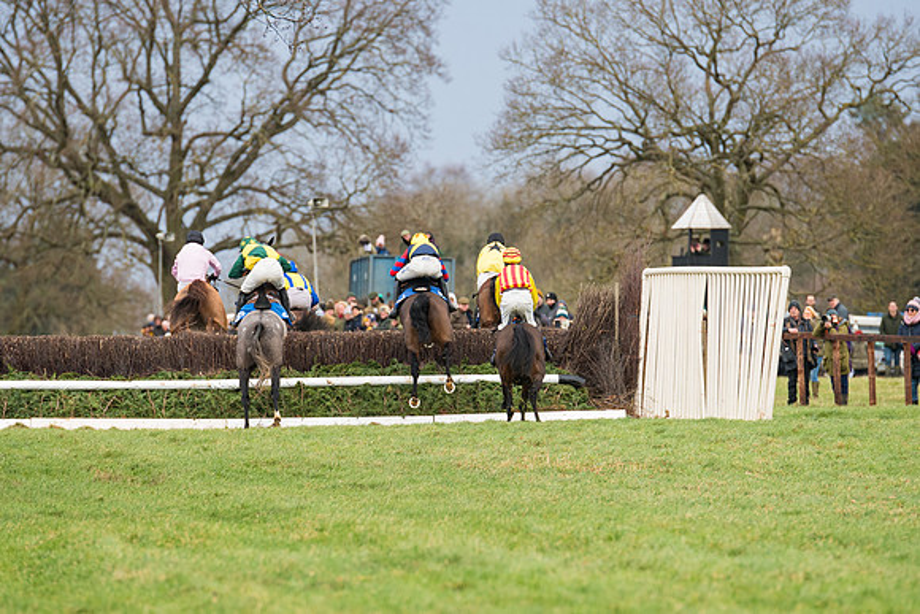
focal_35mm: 450
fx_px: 11502
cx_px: 460
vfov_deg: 3.1
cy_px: 307
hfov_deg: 4.6
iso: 800
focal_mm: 300
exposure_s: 1/1000
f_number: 4
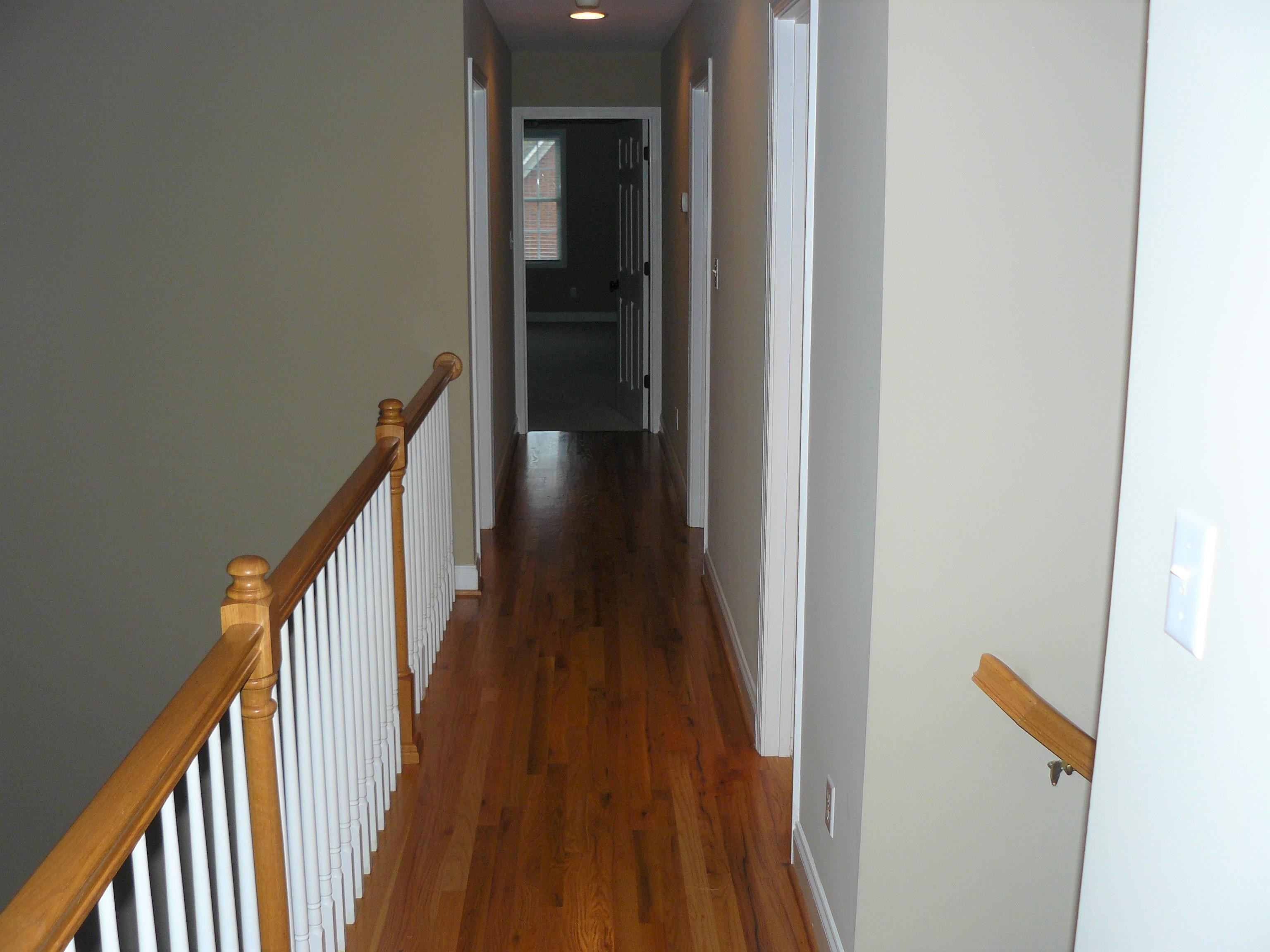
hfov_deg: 51.4
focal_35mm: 36
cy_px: 476
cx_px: 635
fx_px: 1321
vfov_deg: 39.7
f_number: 2.8
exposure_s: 1/50
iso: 100
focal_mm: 6
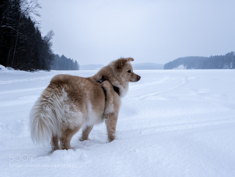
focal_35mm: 50
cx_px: 118
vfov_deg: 29.1
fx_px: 340
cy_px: 88
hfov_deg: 38.2
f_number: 7.1
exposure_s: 1/60
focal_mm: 25
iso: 320
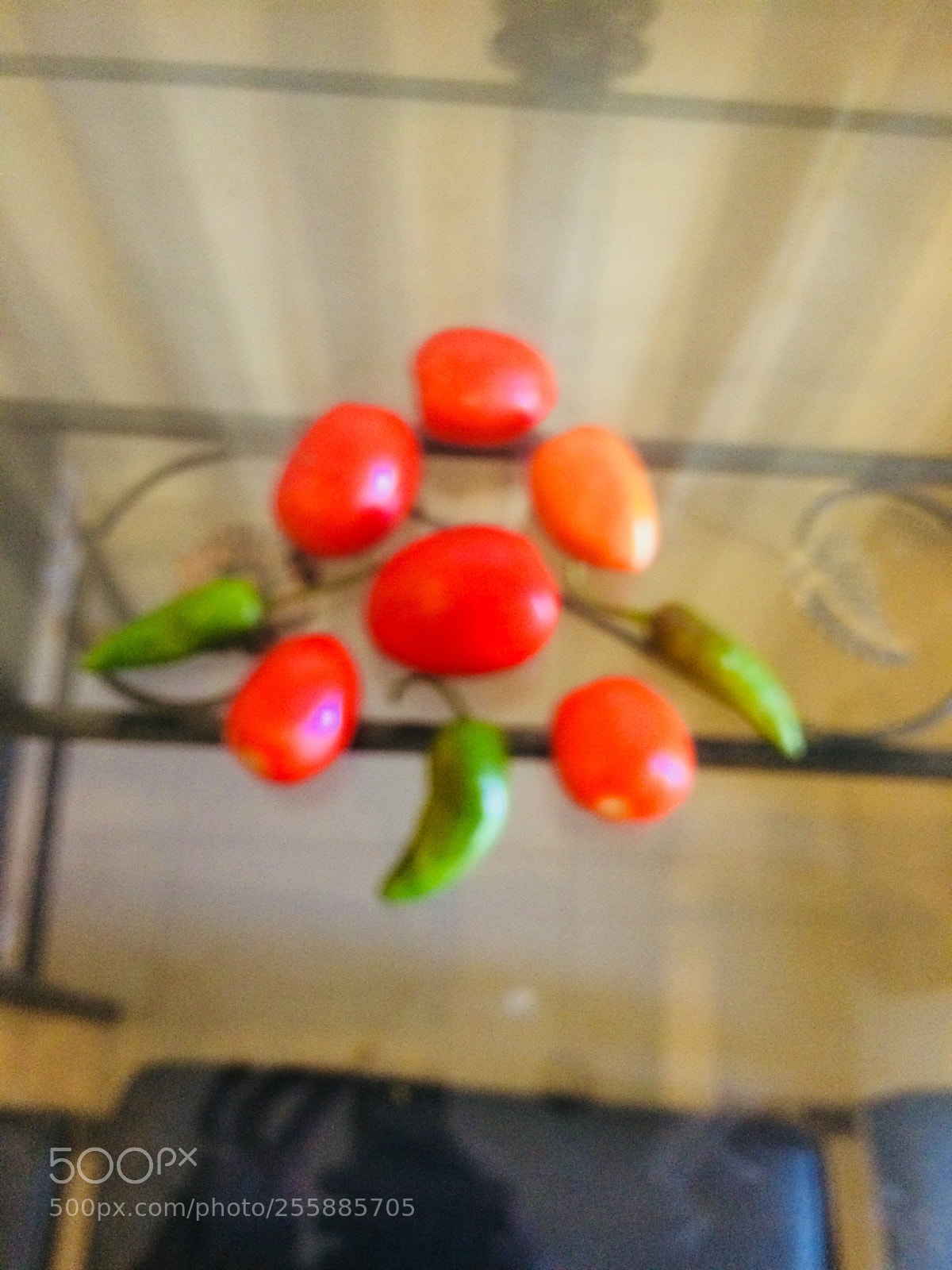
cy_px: 635
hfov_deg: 48.2
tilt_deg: -68.2
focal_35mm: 29
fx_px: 1063
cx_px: 476
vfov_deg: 61.7
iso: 320
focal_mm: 4.15
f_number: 2.2
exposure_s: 1/25
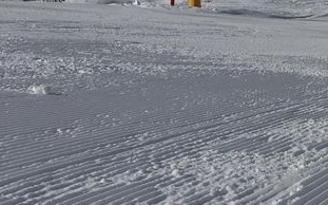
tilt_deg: +16.7
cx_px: 469
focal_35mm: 89
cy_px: -24
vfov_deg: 14.3
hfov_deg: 20.5
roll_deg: +1.0
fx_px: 795
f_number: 2.2
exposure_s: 1/6993
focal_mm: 4.15
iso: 25
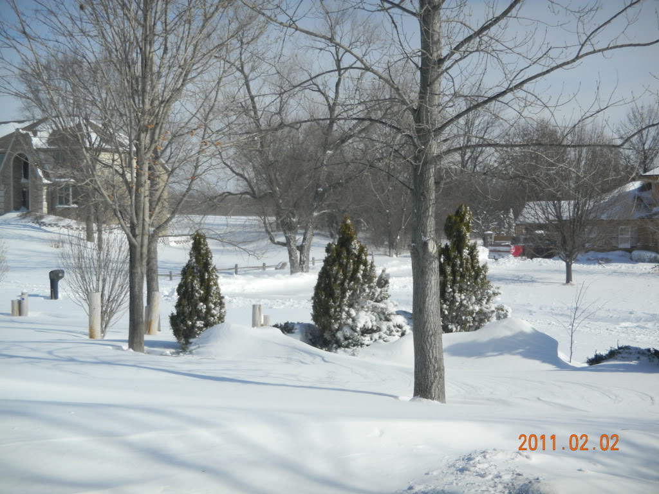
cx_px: 330
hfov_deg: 34.9
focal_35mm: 55
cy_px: 247
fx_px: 1047
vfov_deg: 26.6
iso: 80
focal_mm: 9.9
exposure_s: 1/300
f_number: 8.4
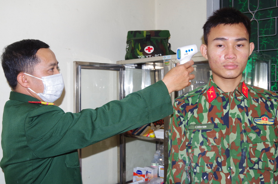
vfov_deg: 36.7
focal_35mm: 36
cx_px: 139
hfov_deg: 53.2
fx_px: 277
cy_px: 92
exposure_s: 1/60
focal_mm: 24
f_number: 7.1
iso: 400
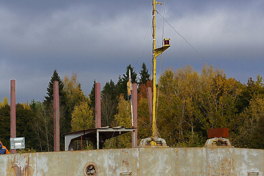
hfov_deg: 17.7
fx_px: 836
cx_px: 40
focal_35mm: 114
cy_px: 164
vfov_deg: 11.9
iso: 100
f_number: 13
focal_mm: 28
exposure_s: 1/125
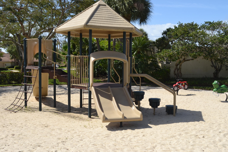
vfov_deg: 36.9
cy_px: 76
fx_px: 228
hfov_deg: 53.1
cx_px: 114
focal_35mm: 36
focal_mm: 24
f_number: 9
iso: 100
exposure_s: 1/200
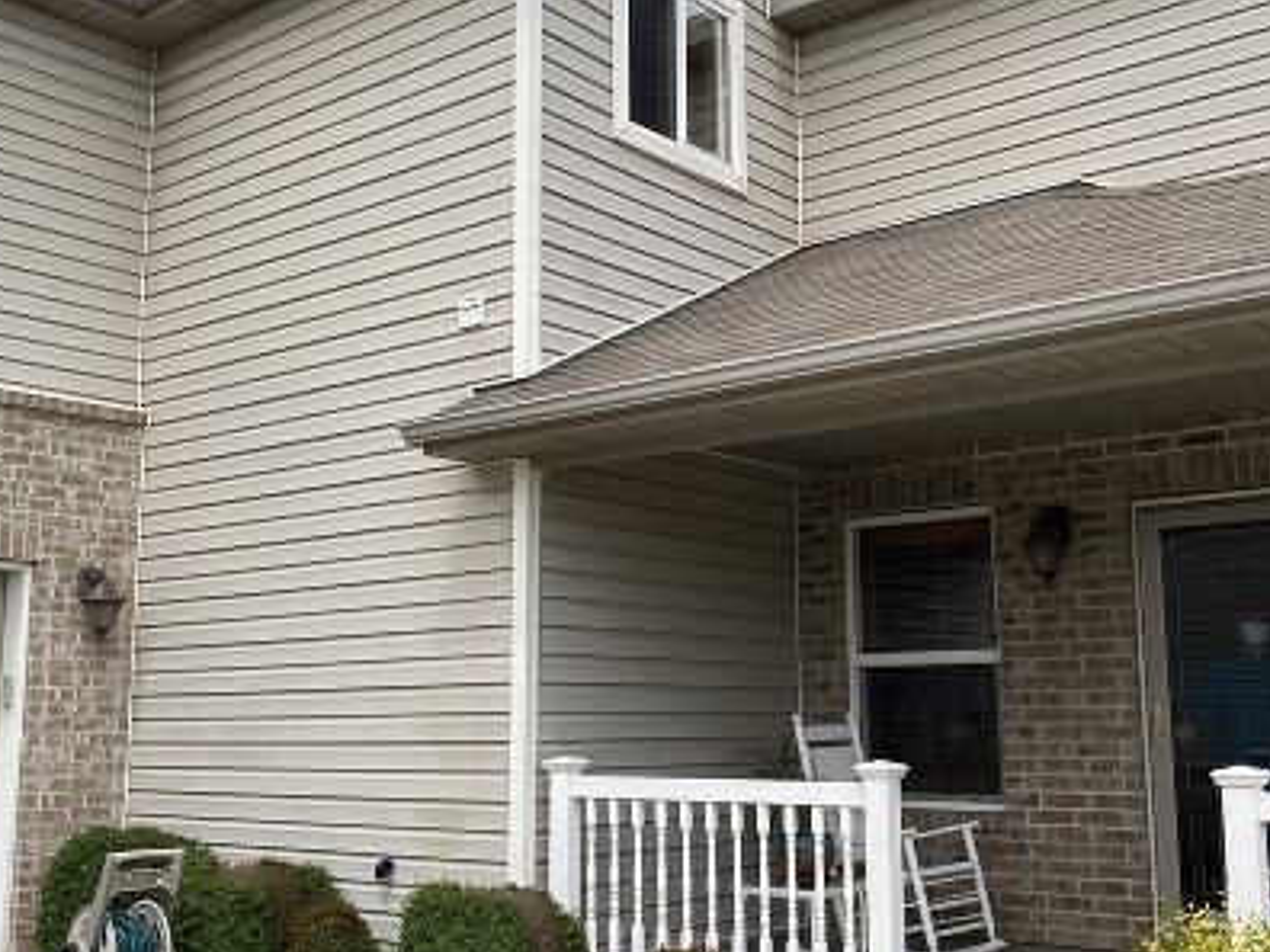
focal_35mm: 42
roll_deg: +0.0
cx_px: 670
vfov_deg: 34.3
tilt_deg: +8.4
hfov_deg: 44.8
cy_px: 481
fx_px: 1541
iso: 32
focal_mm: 4.25
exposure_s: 1/2070
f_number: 1.8
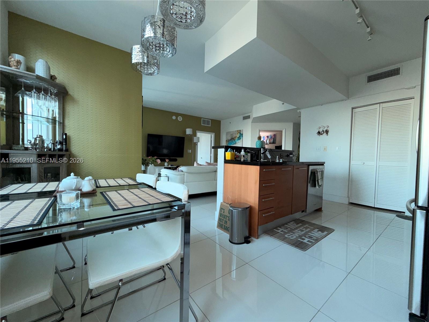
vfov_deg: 85.7
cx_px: 214
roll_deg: -1.2
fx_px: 174
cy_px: 161
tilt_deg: -2.0
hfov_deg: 102.1
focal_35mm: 14
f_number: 2.2
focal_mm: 2.22
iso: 64
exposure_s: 1/121
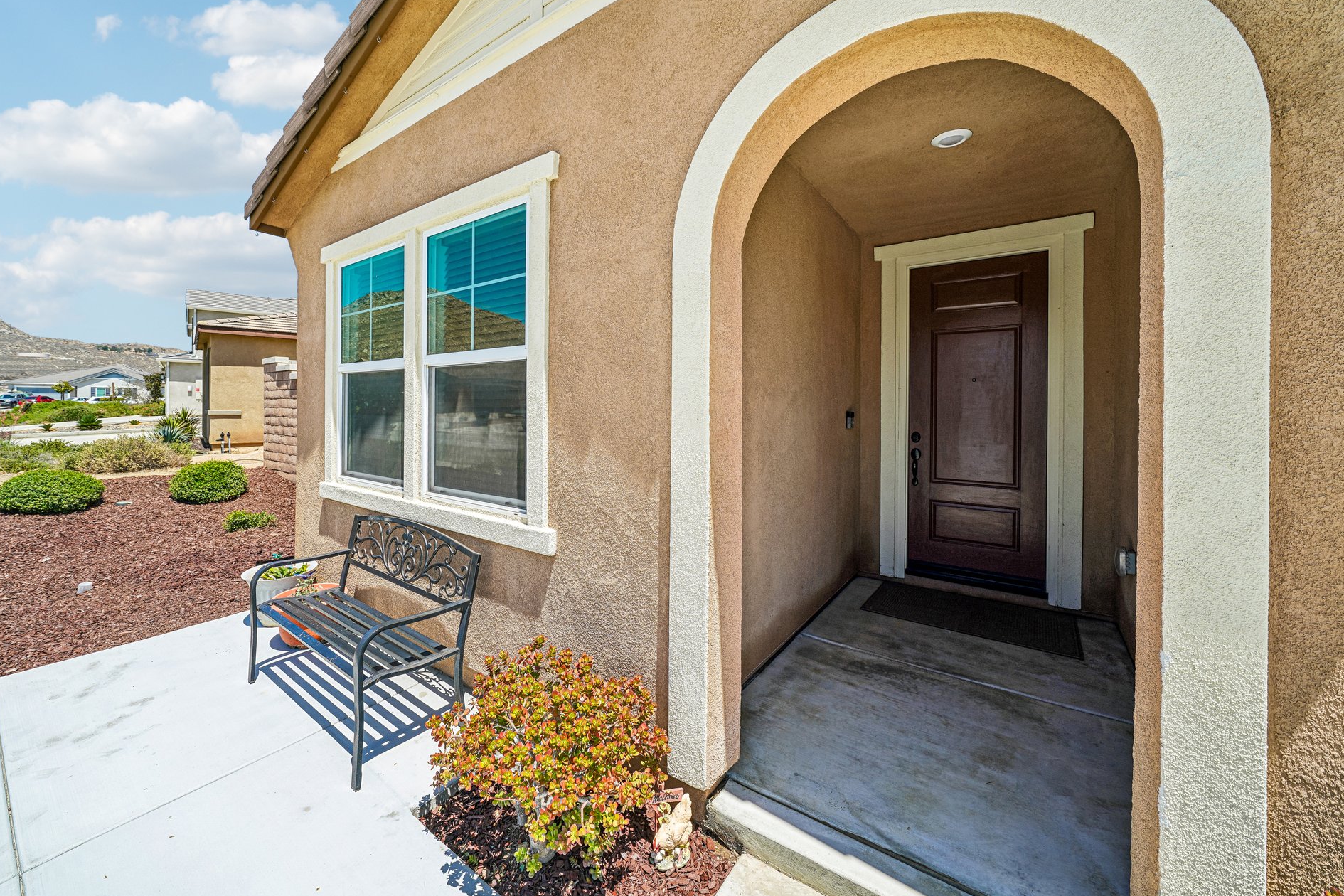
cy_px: 436
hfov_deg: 108.3
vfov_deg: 85.4
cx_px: 643
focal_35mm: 13
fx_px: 485
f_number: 8
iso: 100
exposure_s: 1/200
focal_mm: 12
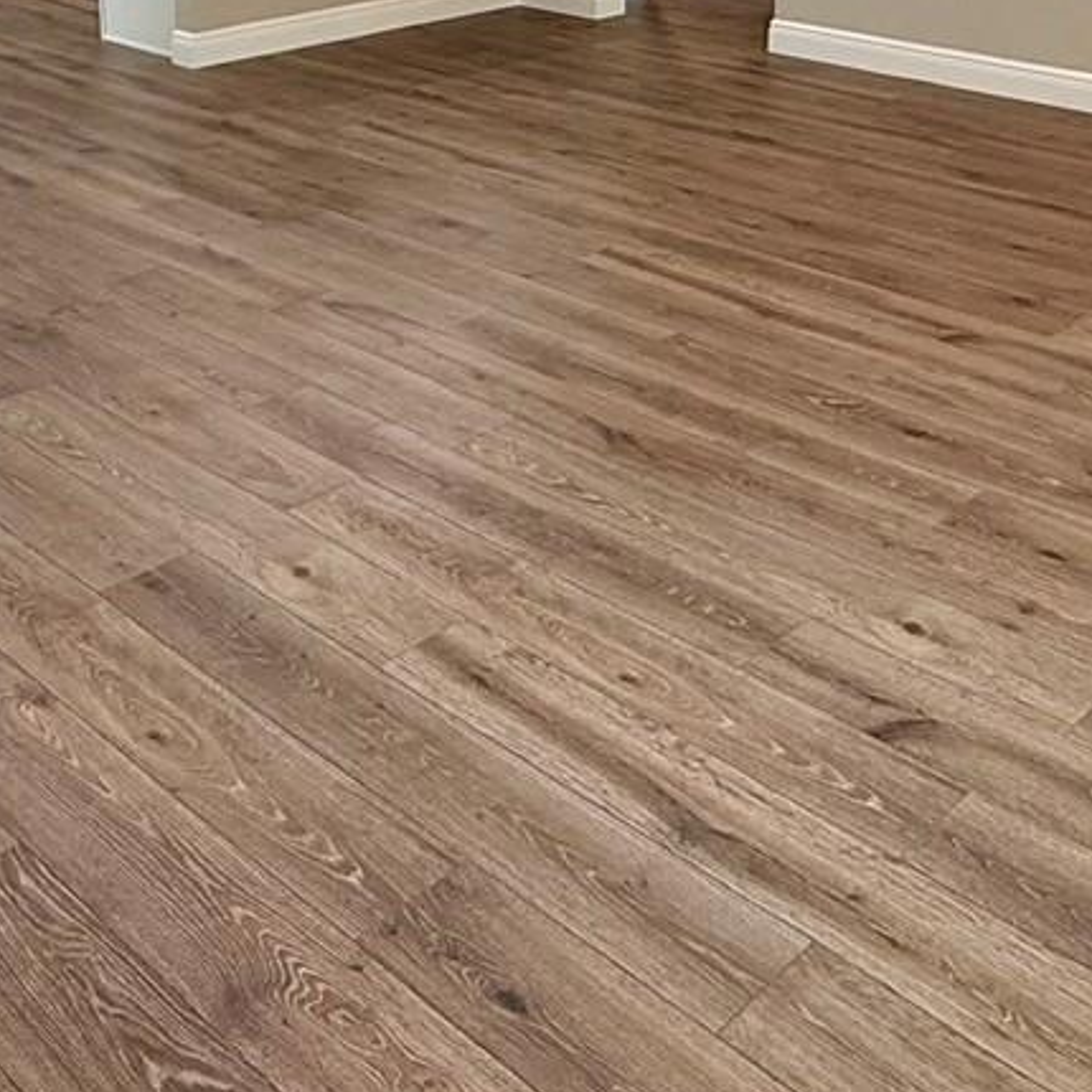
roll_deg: +0.3
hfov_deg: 36.8
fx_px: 1642
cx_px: 546
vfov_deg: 33.9
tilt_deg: -11.9
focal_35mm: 46
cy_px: 28
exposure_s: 1/120
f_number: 2.2
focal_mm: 2.22
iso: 200
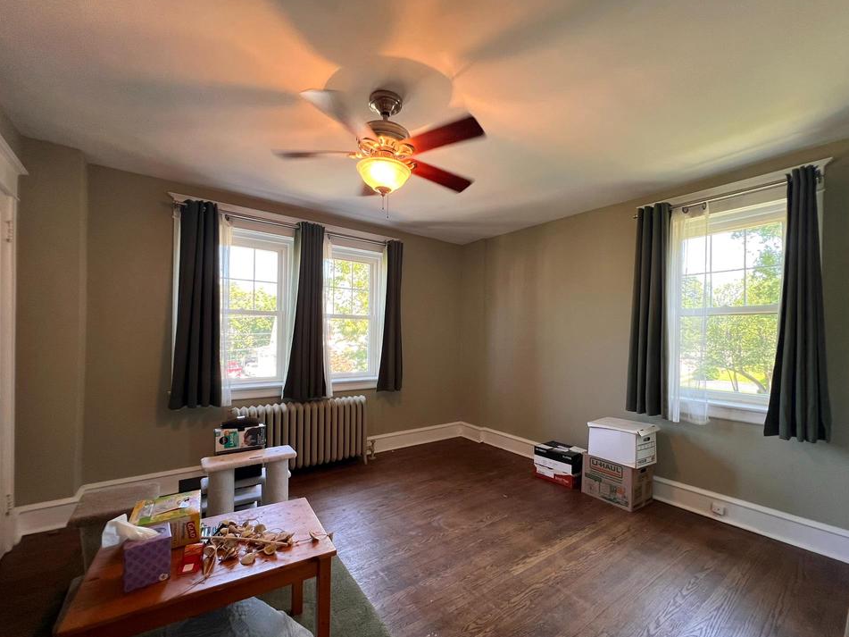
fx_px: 343
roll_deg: -1.3
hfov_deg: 102.0
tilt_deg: +0.2
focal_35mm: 14
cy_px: 336
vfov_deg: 85.6
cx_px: 442
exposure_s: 1/60
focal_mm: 1.57
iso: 125
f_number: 1.8
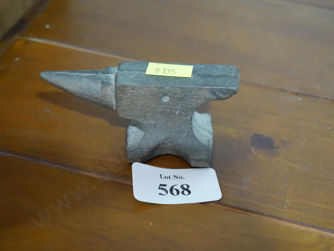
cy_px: 126
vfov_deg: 21.0
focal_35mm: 70
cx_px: 167
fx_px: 676
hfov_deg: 27.8
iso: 2500
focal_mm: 35
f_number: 5.5
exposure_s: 1/80
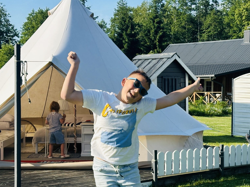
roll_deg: -0.6
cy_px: 133
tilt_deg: -4.5
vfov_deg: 18.4
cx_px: 178
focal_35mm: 80
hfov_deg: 24.2
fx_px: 578
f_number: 1.78
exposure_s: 1/2667
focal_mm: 6.86
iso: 64
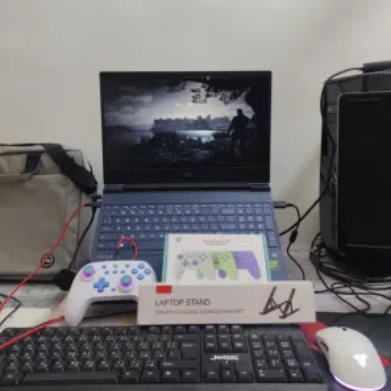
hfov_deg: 52.5
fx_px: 396
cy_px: 147
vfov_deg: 52.0
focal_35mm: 31
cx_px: 196
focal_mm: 4.74
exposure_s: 1/33
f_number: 1.79
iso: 613
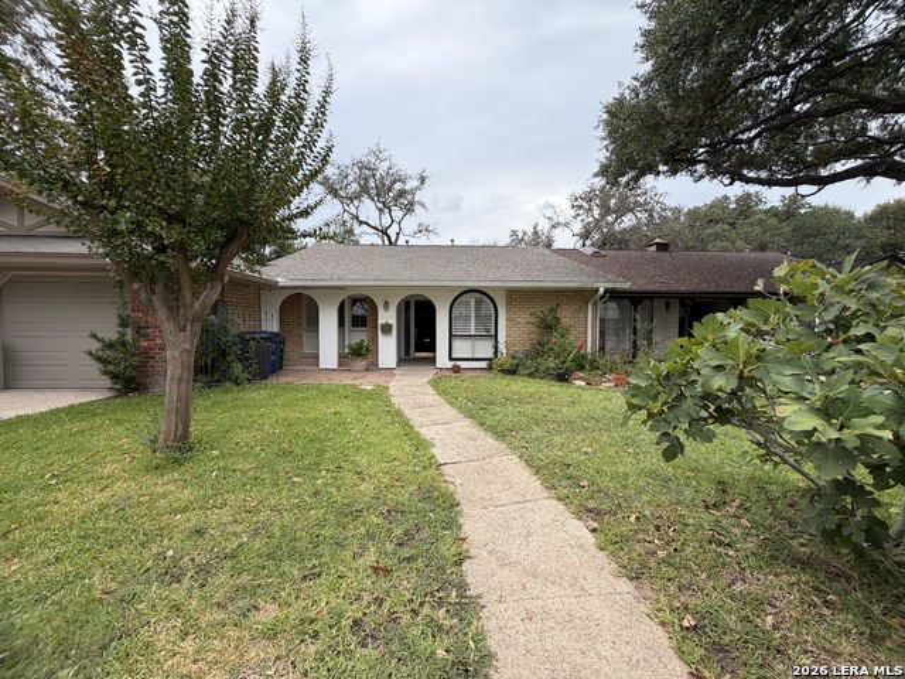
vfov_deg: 85.7
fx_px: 366
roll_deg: +0.4
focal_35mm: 14
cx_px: 452
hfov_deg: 102.1
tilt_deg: -2.0
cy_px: 340
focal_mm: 2.22
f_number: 2.2
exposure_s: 1/631
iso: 40
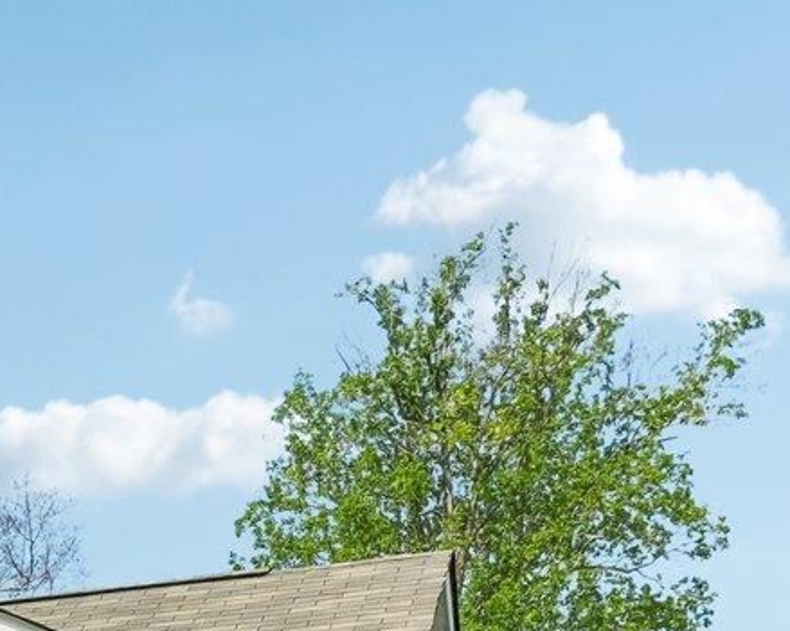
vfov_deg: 14.1
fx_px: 2454
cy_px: 822
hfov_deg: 15.1
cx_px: -745
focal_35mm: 105
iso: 200
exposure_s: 1/1000
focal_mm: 24
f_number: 9
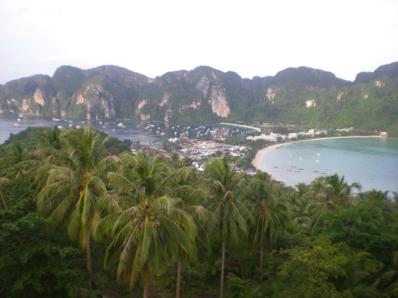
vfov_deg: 37.7
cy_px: 149
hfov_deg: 49.0
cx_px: 199
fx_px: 437
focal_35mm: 38
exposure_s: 1/110
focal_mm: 6.3
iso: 50
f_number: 3.1
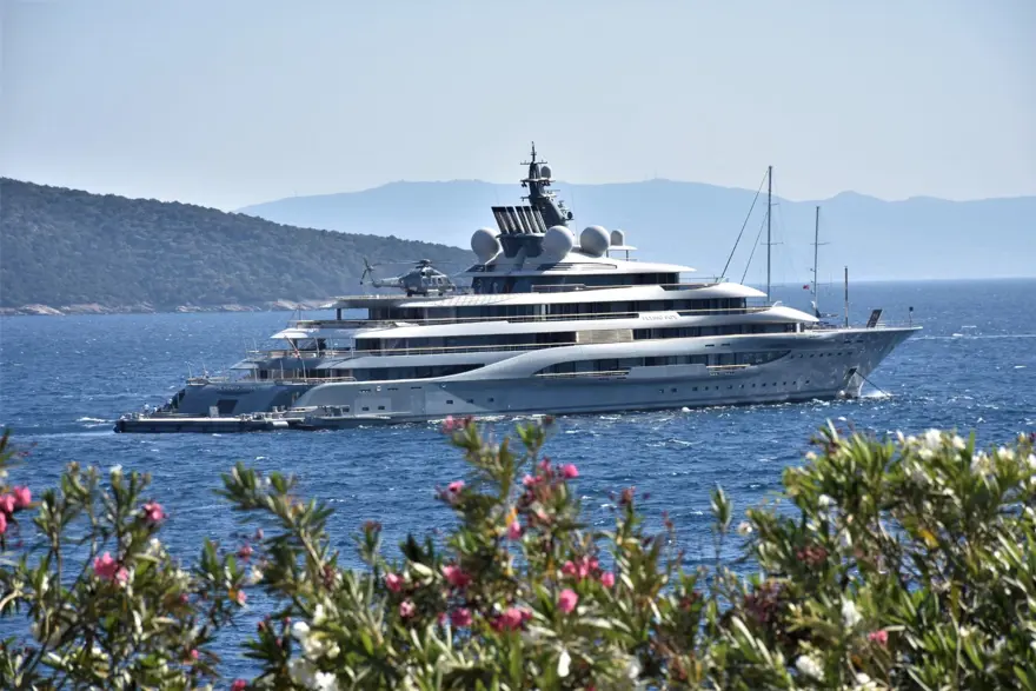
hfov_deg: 11.8
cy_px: 346
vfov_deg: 7.9
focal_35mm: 174
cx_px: 518
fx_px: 5008
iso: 400
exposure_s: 1/1250
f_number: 9
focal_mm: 116
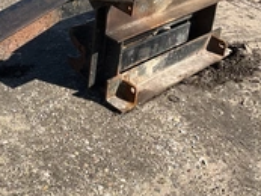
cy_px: -3
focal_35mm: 67
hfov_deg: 28.9
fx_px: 506
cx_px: 125
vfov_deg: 21.2
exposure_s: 1/1626
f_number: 1.8
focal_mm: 3
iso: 25
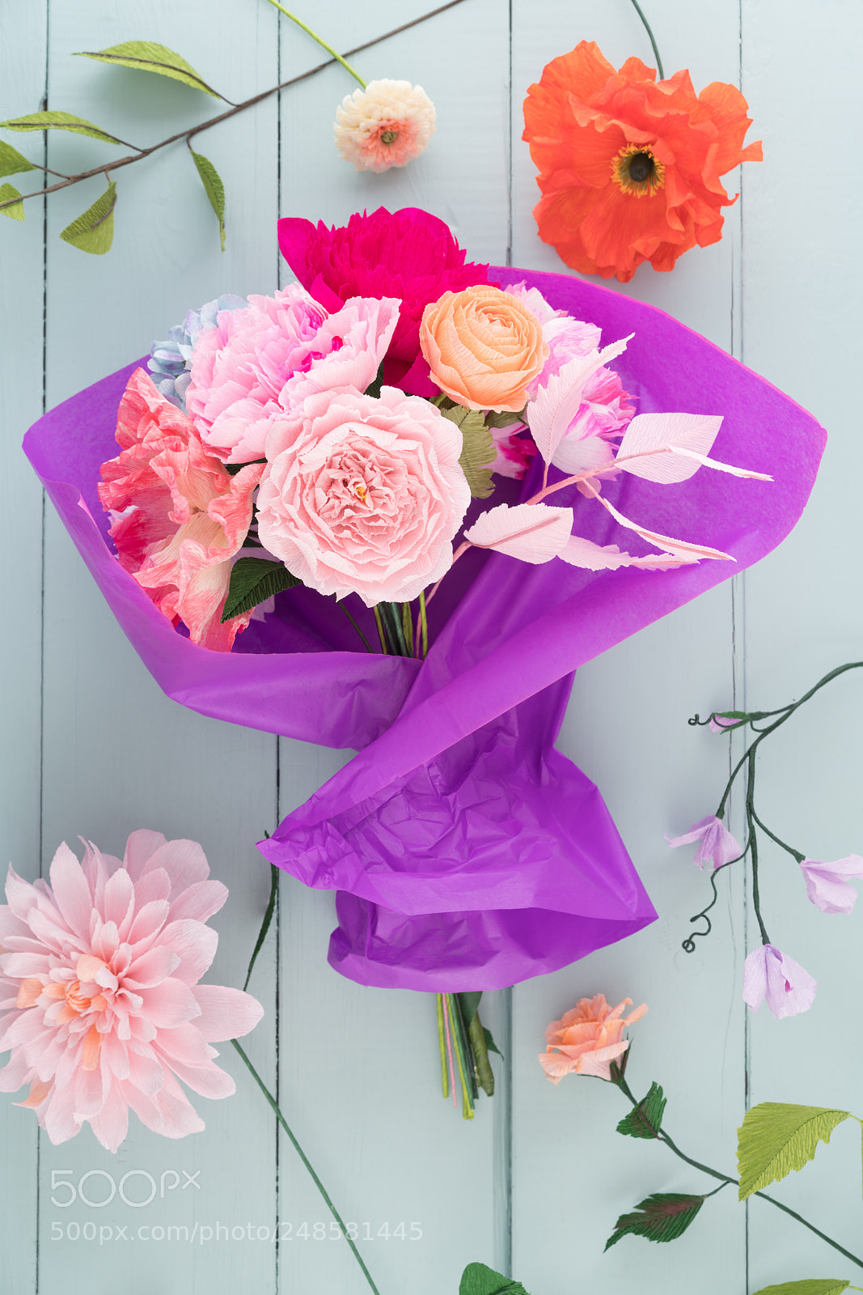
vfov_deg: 36.2
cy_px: 648
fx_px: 1977
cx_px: 432
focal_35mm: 55
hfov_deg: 24.6
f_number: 8
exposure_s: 1/125
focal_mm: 55
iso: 160
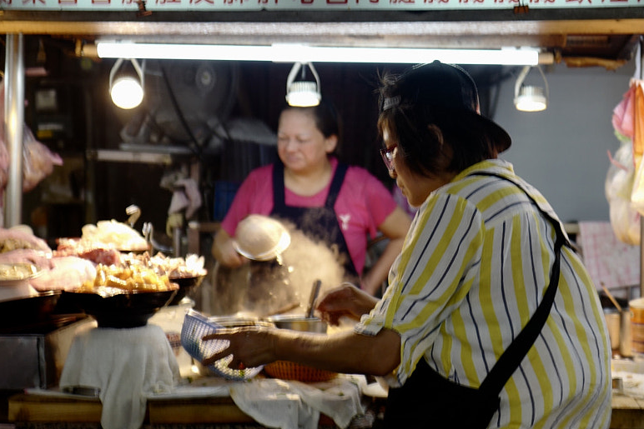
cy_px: 186
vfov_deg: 23.4
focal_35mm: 58
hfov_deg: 33.9
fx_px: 1038
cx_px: 465
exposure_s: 1/100
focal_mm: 28
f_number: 1.7
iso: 100
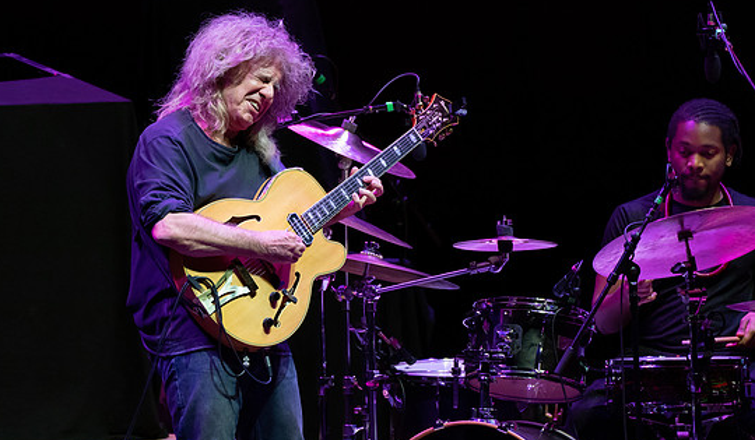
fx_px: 9009
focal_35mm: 446
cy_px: 192
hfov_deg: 4.8
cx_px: 352
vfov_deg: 2.8
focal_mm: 400
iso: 3200
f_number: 7.1
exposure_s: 1/320
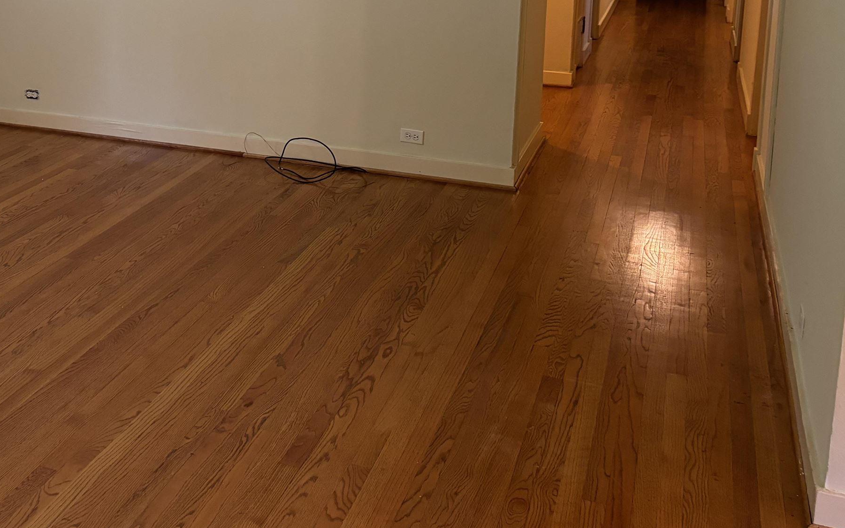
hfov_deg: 41.2
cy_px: 29
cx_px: 192
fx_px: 1082
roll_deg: -0.2
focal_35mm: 47
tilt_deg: -8.8
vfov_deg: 26.3
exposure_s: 1/60
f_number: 1.6
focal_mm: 5.96
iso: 320
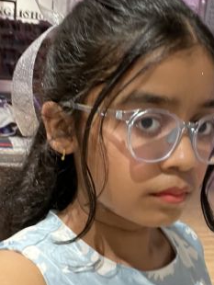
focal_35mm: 58
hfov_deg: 25.1
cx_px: 147
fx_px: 477
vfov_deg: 33.0
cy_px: 183
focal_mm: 2.71
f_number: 2.2
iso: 500
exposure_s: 1/25
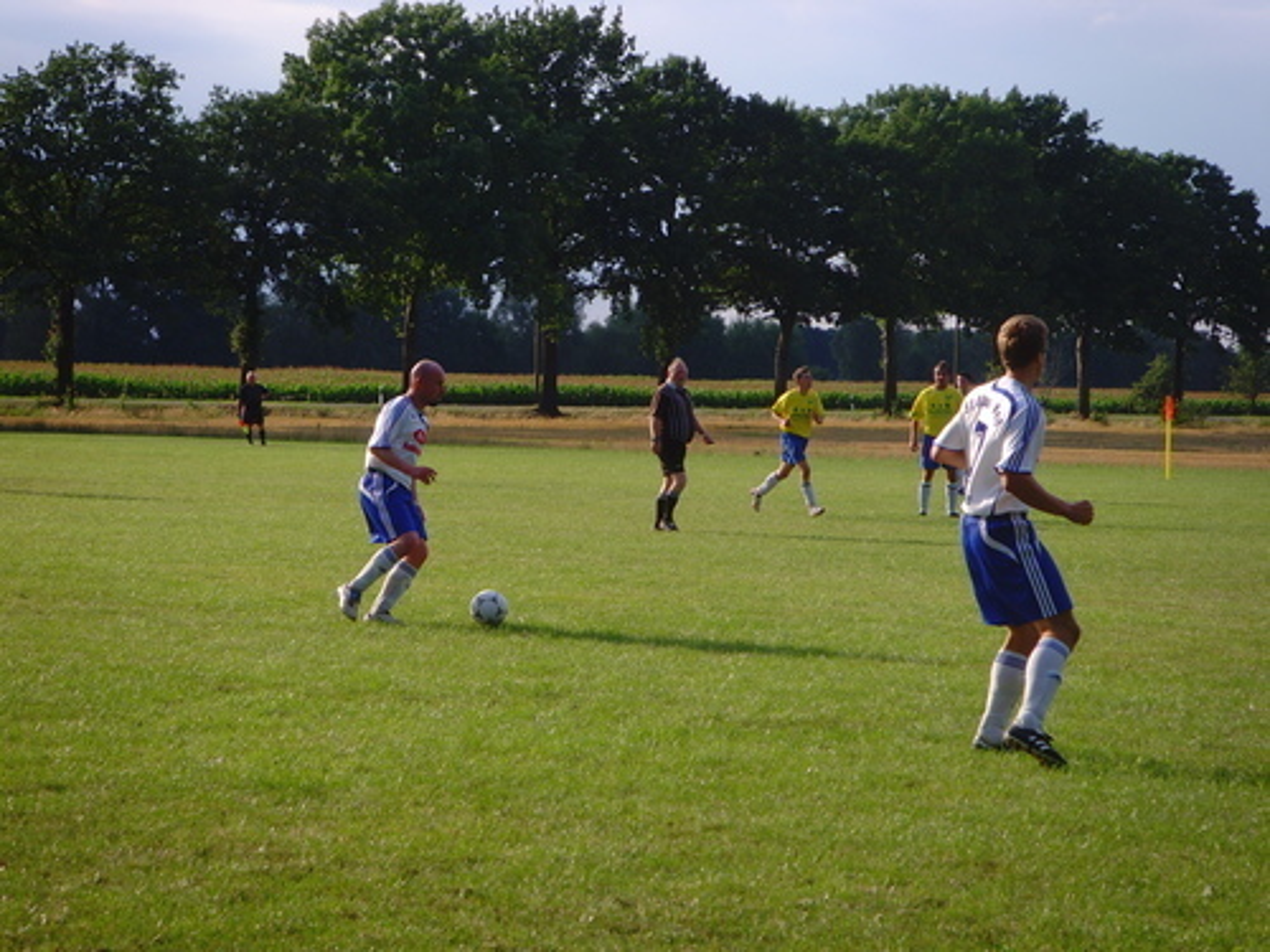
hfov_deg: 16.8
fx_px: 4293
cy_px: 476
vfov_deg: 12.7
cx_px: 635
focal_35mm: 117
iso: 80
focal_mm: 19.8
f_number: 4.5
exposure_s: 1/350
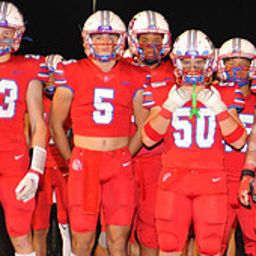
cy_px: 154
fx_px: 2067
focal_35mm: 247
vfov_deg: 7.1
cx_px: 392
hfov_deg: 7.0
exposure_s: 1/125
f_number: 4.5
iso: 1600
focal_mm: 85
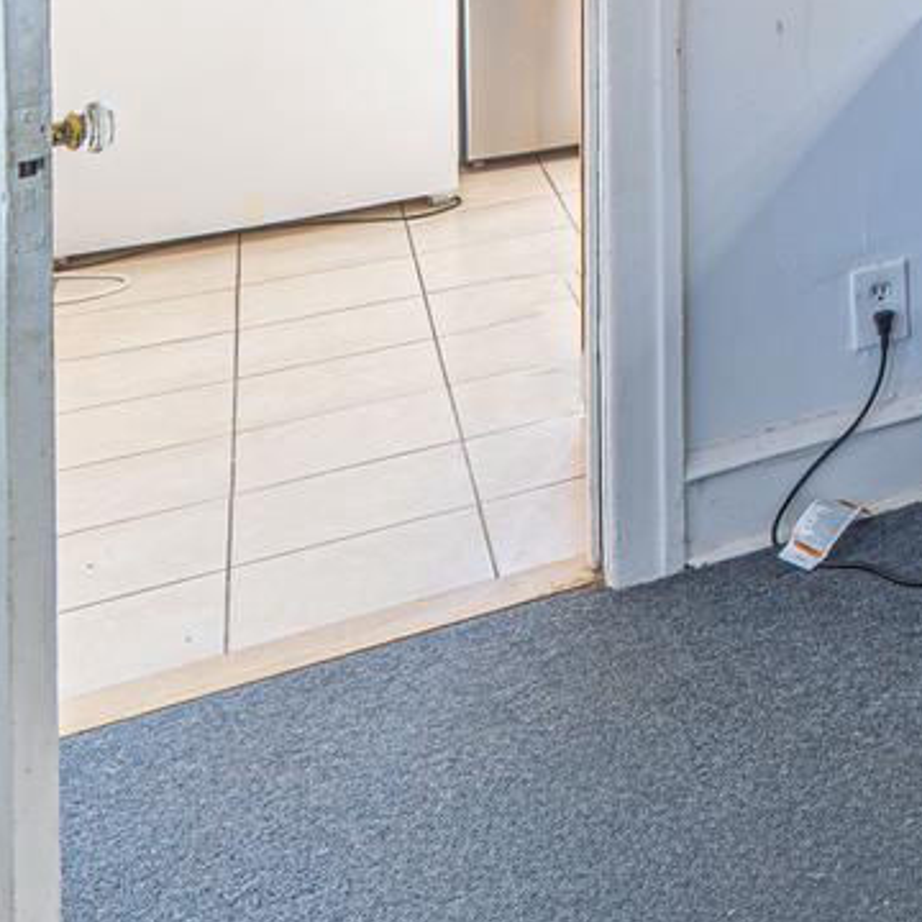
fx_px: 1748
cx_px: 1780
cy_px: -394
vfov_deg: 24.3
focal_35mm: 58
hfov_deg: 19.4
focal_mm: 12
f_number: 7.1
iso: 250
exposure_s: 1/15
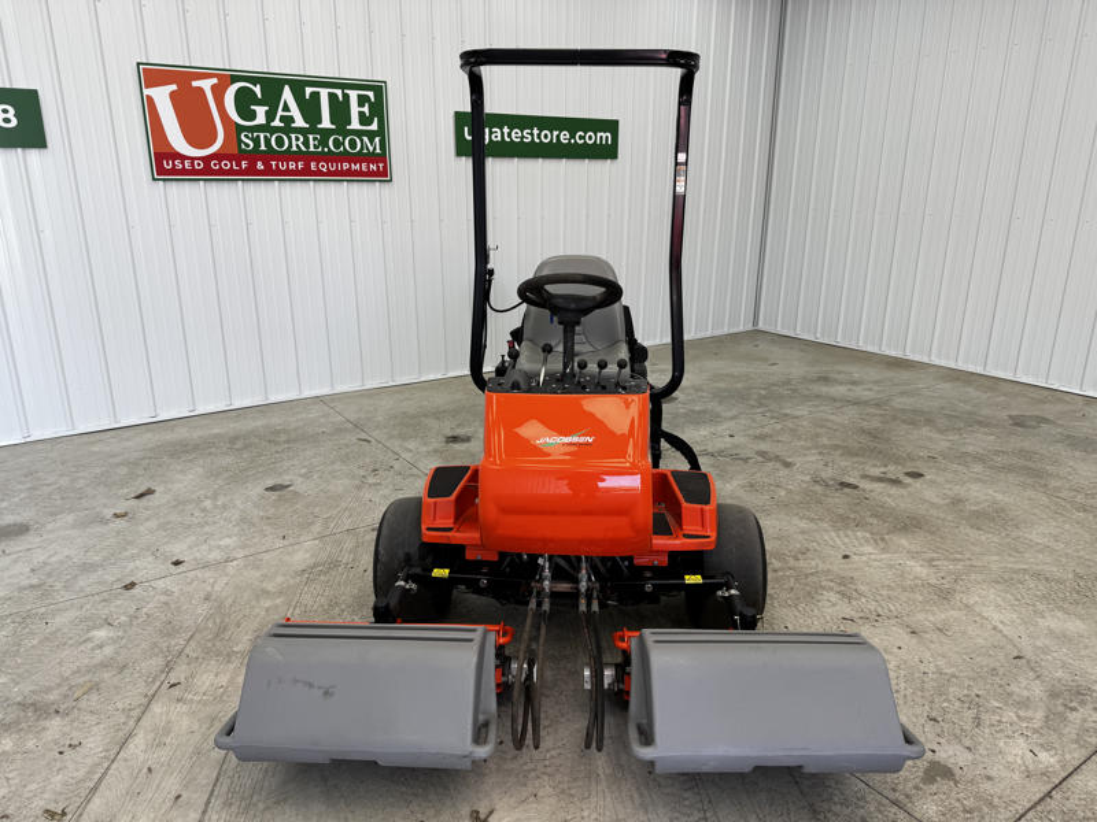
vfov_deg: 56.8
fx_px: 761
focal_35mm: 24
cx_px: 548
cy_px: 411
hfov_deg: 71.6
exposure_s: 1/204
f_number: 1.78
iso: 64
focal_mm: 6.76
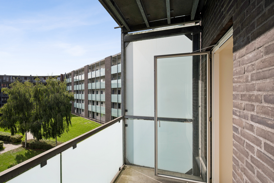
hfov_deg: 98.5
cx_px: 137
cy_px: 92
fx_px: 118
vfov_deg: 75.5
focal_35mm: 16
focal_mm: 15.5
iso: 180
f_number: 6.3
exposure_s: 1/1250
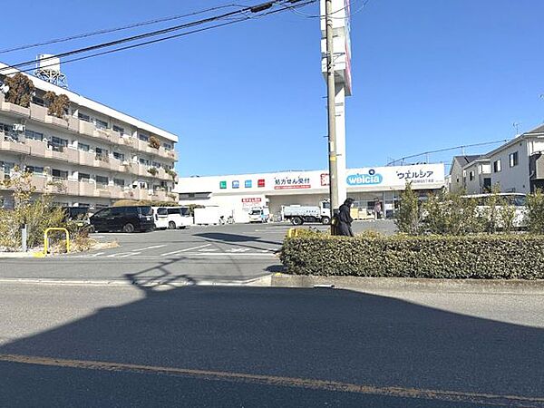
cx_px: 272
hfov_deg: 71.6
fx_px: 377
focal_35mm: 24
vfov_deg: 56.8
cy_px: 204
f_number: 1.78
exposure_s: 1/5848
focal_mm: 6.86
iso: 80
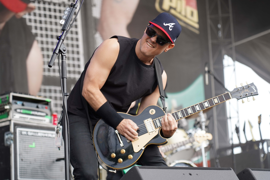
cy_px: 90
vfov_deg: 13.0
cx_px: 135
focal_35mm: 105
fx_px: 787
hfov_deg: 19.5
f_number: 4
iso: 200
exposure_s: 1/160
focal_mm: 105
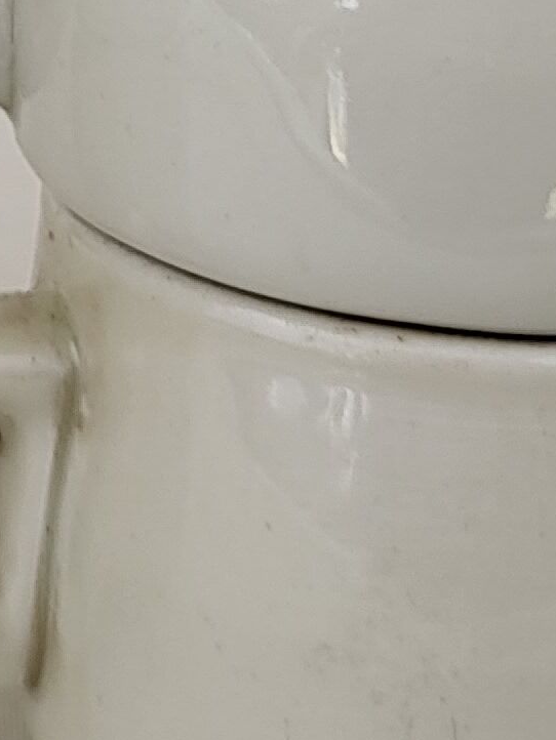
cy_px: -510
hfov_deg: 9.9
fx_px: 3082
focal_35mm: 144
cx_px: -344
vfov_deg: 12.7
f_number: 1.8
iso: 64
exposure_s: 1/100
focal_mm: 5.4
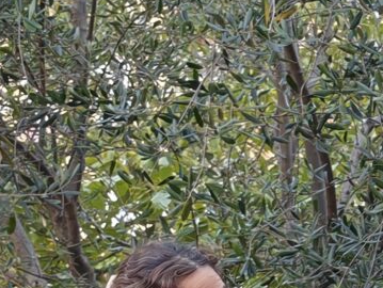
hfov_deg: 13.4
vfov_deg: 11.5
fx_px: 1418
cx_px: 751
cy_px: 258
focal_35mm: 128
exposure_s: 1/33.4
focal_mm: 6.62
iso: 50
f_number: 1.67
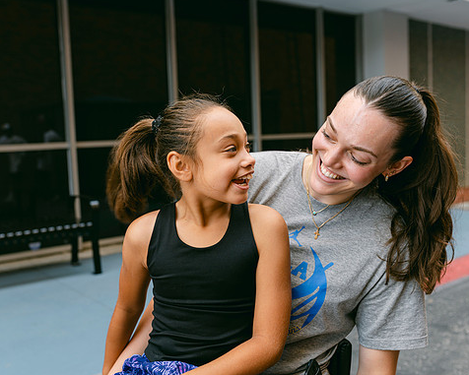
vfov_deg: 37.3
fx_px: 555
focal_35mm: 40
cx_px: 230
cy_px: 188
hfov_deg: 45.8
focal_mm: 35
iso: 180
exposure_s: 1/125
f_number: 4
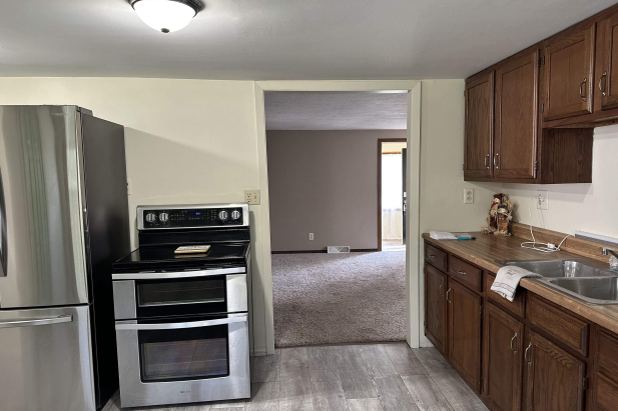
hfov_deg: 67.4
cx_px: 322
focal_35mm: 27
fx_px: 463
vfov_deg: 47.9
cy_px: 214
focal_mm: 6.86
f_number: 1.78
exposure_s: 1/60
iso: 200
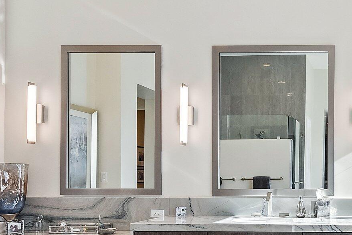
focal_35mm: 42
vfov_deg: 31.5
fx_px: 411
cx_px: 350
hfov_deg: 40.7
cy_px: 171
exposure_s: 1/640
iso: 2500
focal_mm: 18
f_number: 8
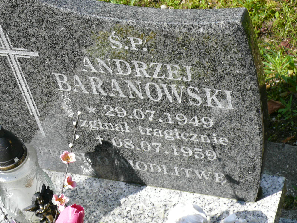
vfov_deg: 18.4
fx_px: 686
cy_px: 112
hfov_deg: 24.4
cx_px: 148
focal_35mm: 80
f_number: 5.6
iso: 100
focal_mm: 11.7
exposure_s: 1/250
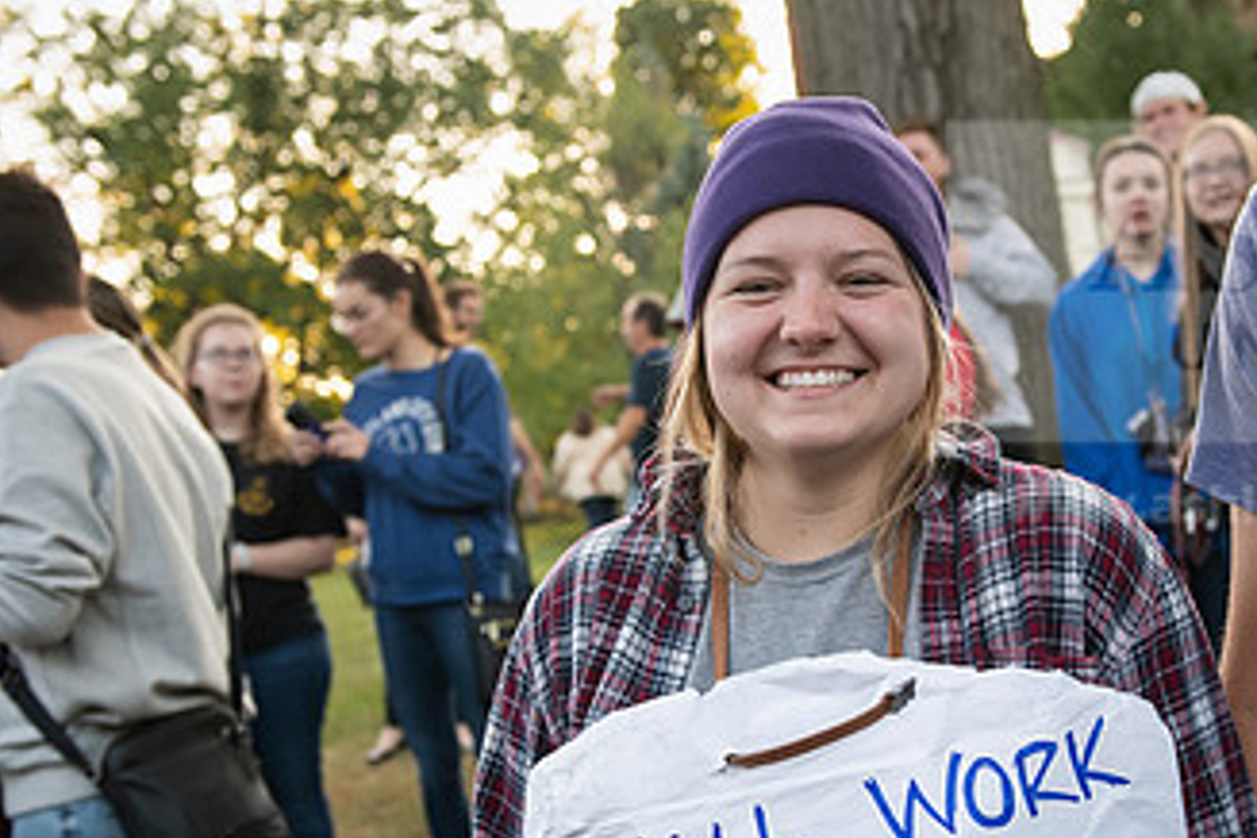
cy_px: 586
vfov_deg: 21.8
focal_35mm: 62
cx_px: 830
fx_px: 2165
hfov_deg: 32.1
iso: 640
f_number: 4
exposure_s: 1/320
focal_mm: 35
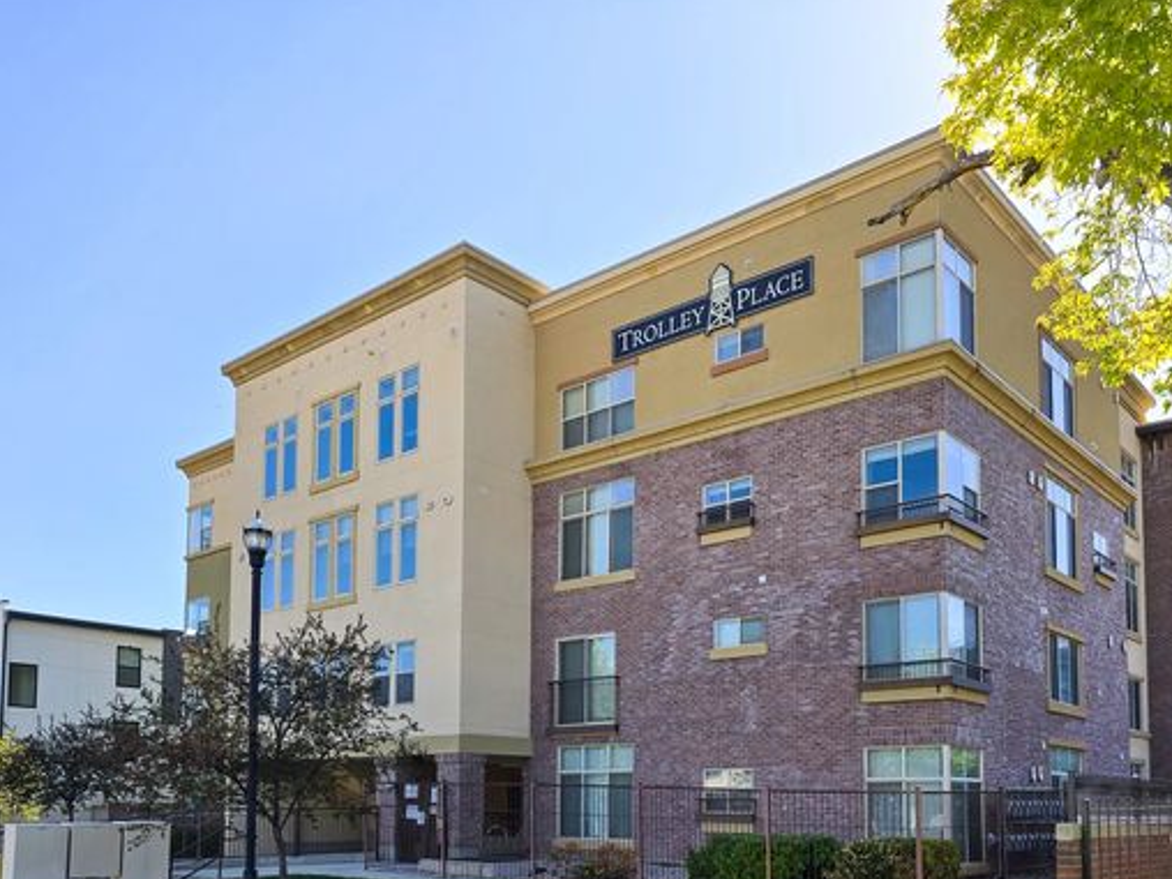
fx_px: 982
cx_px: 621
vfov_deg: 47.9
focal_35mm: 29
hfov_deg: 61.6
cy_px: 538
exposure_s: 1/480
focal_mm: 6.3
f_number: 1.7
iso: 12
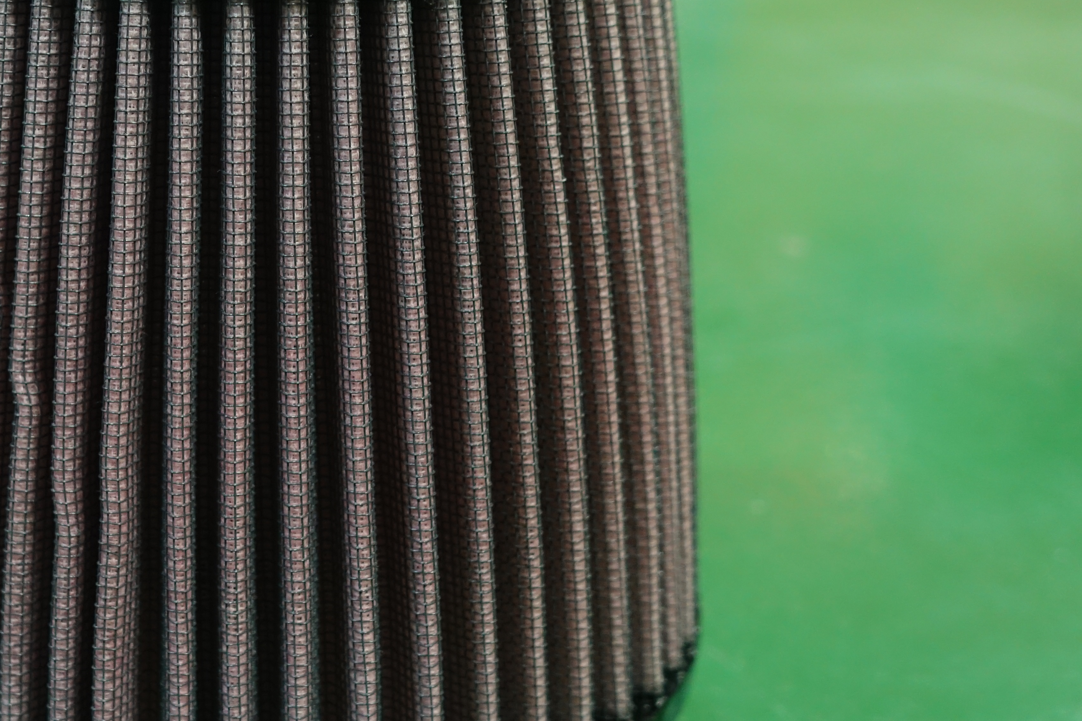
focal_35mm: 63
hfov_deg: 31.1
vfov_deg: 21.6
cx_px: 215
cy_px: 375
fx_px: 1893
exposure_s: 1/13
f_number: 2.8
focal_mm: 14.3
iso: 800
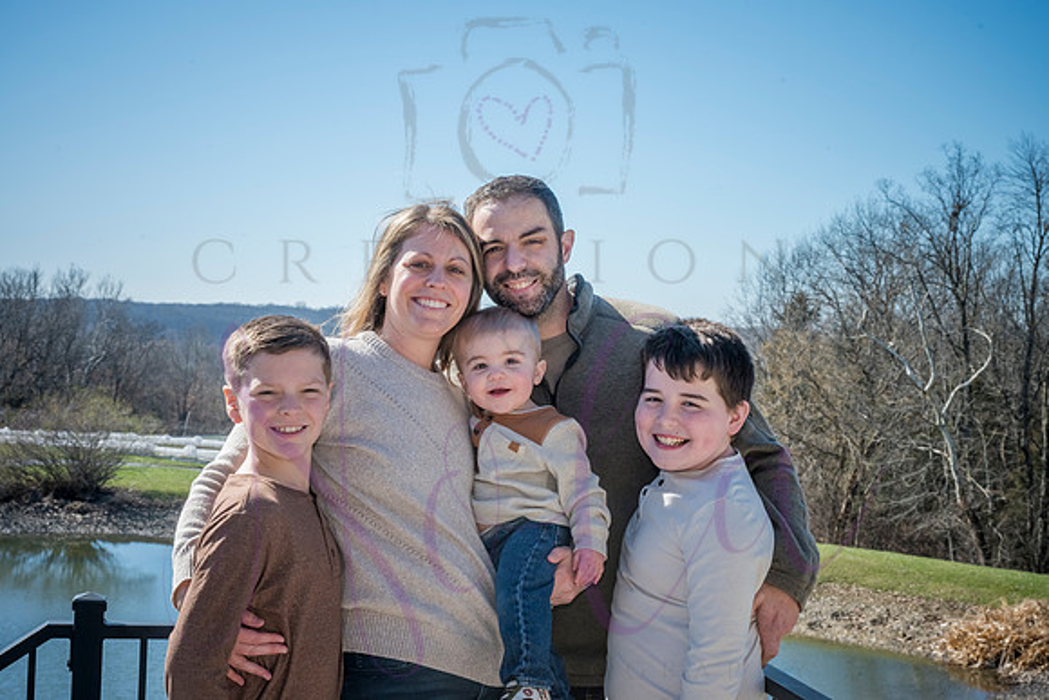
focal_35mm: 58
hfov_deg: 34.5
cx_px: 524
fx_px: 1690
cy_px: 350
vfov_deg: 23.4
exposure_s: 1/320
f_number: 14
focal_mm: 58
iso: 400
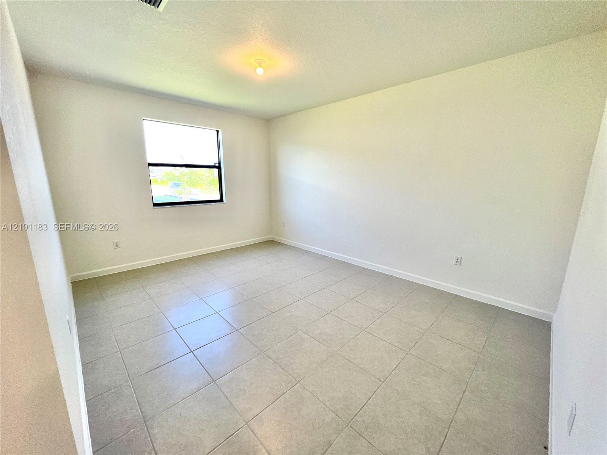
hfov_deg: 106.2
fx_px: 228
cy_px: 228
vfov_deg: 89.9
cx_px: 304
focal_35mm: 13
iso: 100
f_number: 1.8
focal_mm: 1.57
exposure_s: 1/120
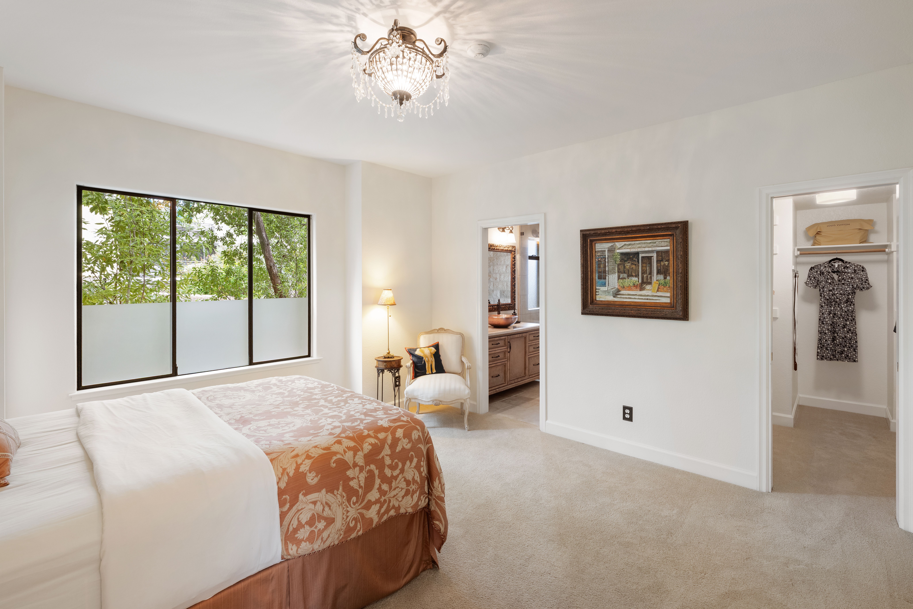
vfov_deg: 73.7
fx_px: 406
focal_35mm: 16
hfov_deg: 96.7
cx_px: 456
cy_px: 304
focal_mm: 16
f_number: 8
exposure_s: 1/2
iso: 400
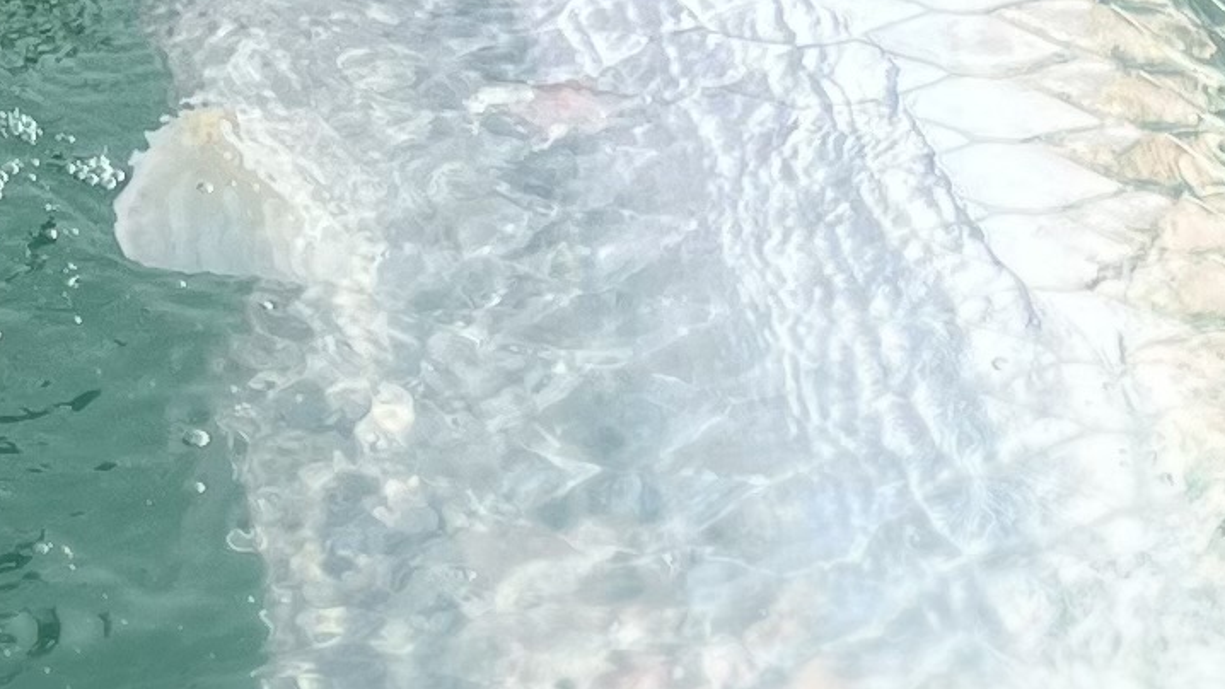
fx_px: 5165
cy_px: 90
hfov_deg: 13.3
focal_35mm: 159
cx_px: 1274
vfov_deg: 7.6
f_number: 1.5
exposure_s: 1/4831
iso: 50
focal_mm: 5.7
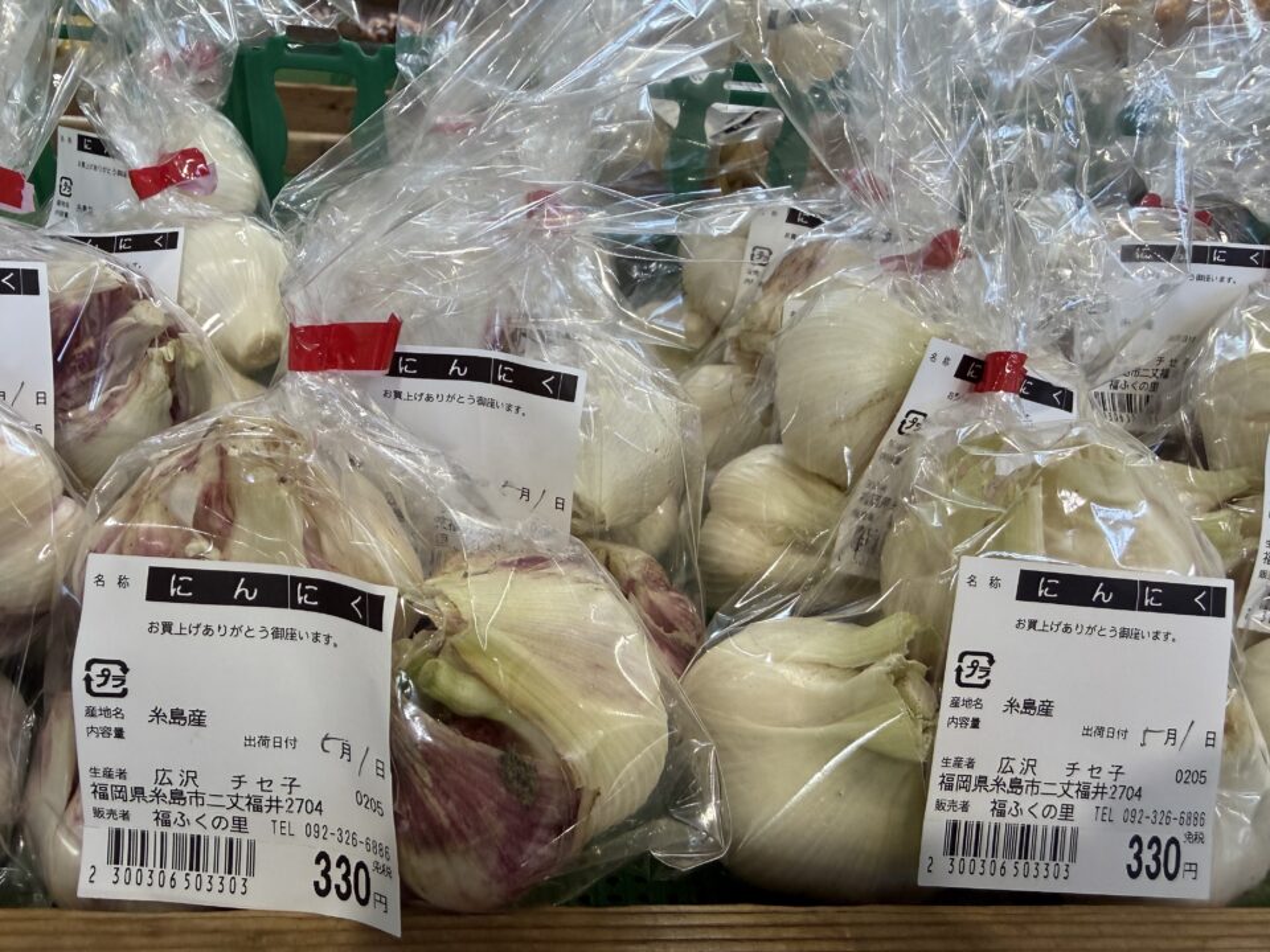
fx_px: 881
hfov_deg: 71.6
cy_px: 476
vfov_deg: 56.8
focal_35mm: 24
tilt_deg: -30.2
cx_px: 635
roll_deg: -5.8
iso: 125
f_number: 2.2
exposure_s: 1/120
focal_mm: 2.22
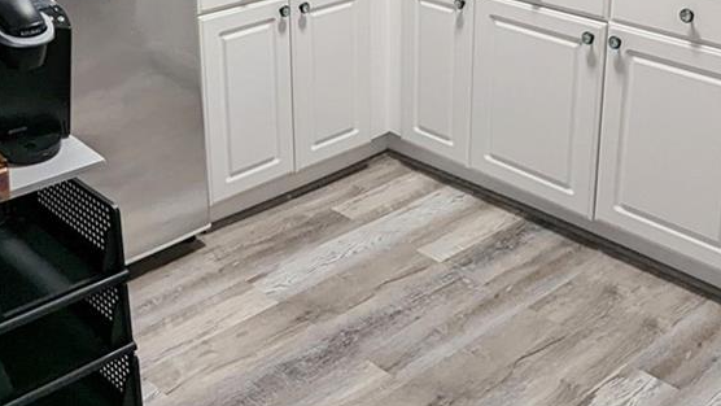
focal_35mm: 50
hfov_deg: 41.1
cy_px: -6
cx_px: 283
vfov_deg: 22.9
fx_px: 956
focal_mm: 2.35
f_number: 2.2
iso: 156
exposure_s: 1/69.2
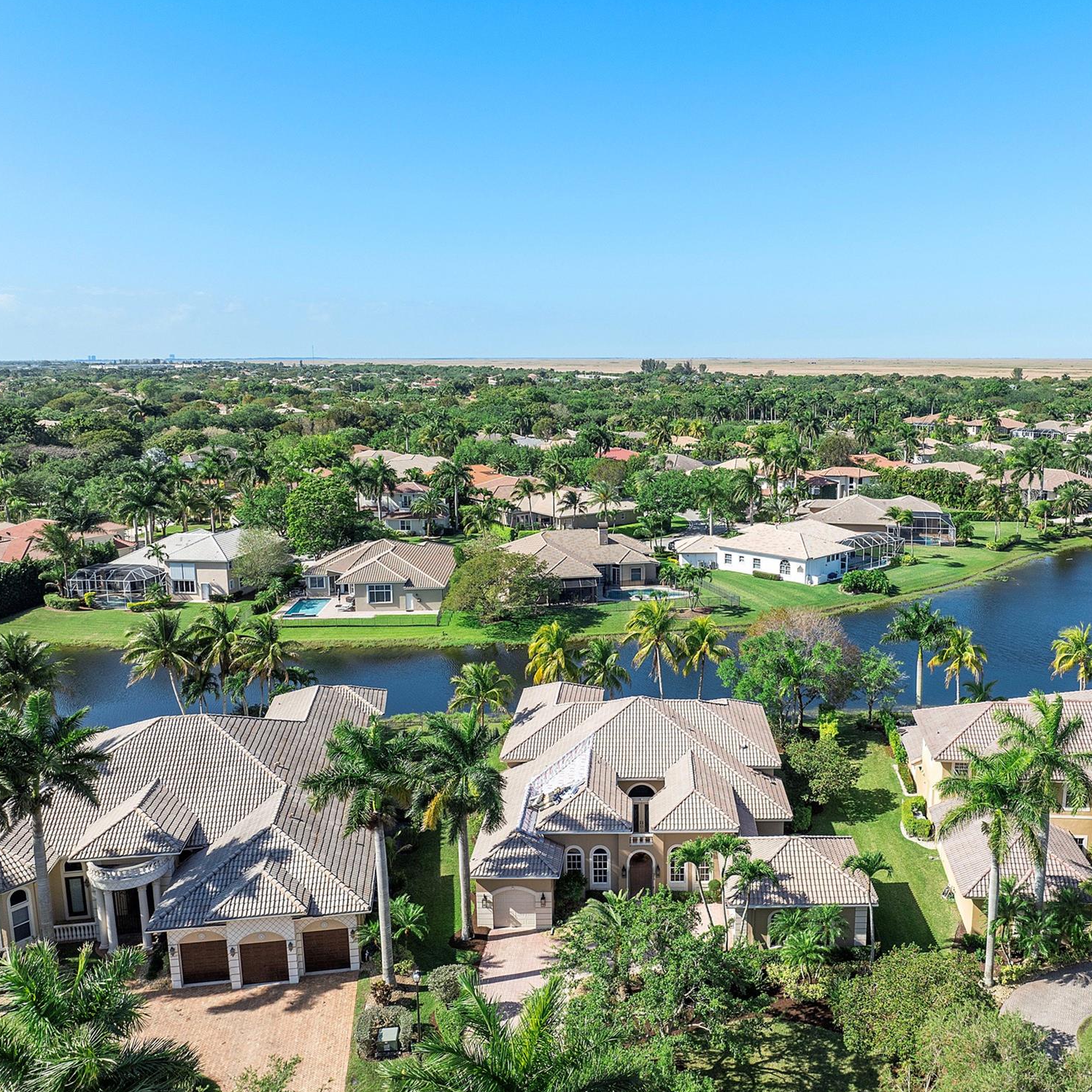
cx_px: 657
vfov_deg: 55.6
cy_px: 539
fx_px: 1035
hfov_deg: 55.2
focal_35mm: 29
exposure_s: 1/1600
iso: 100
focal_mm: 12.29
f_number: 2.8
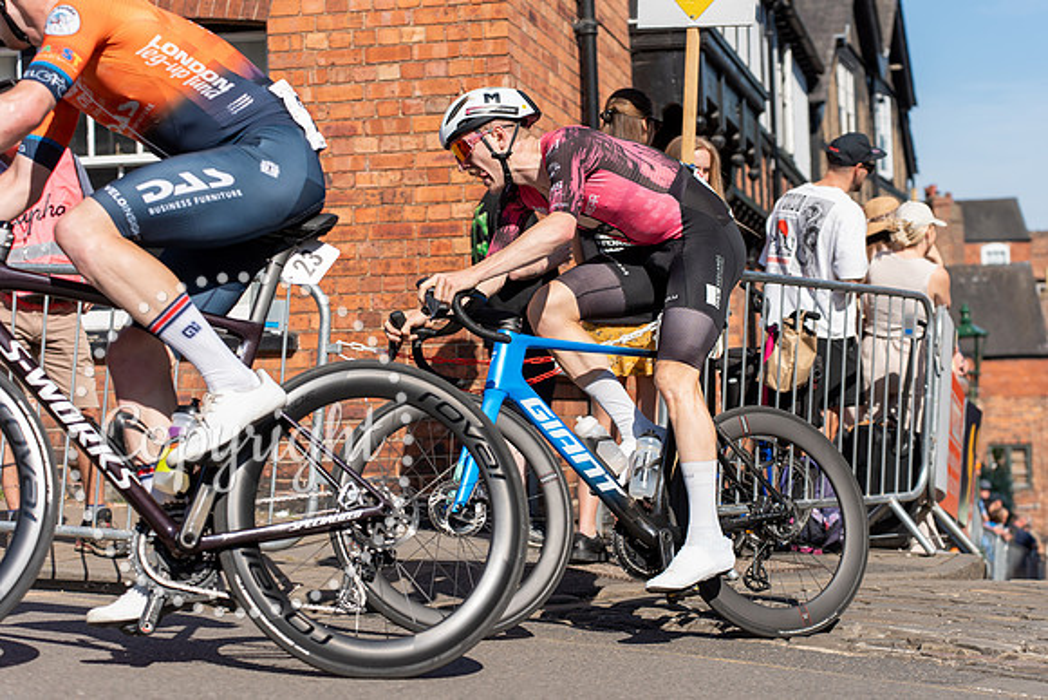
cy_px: 343
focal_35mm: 71
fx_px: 2065
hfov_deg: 28.5
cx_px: 581
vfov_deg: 19.2
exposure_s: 1/1000
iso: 100
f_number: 3.5
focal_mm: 64
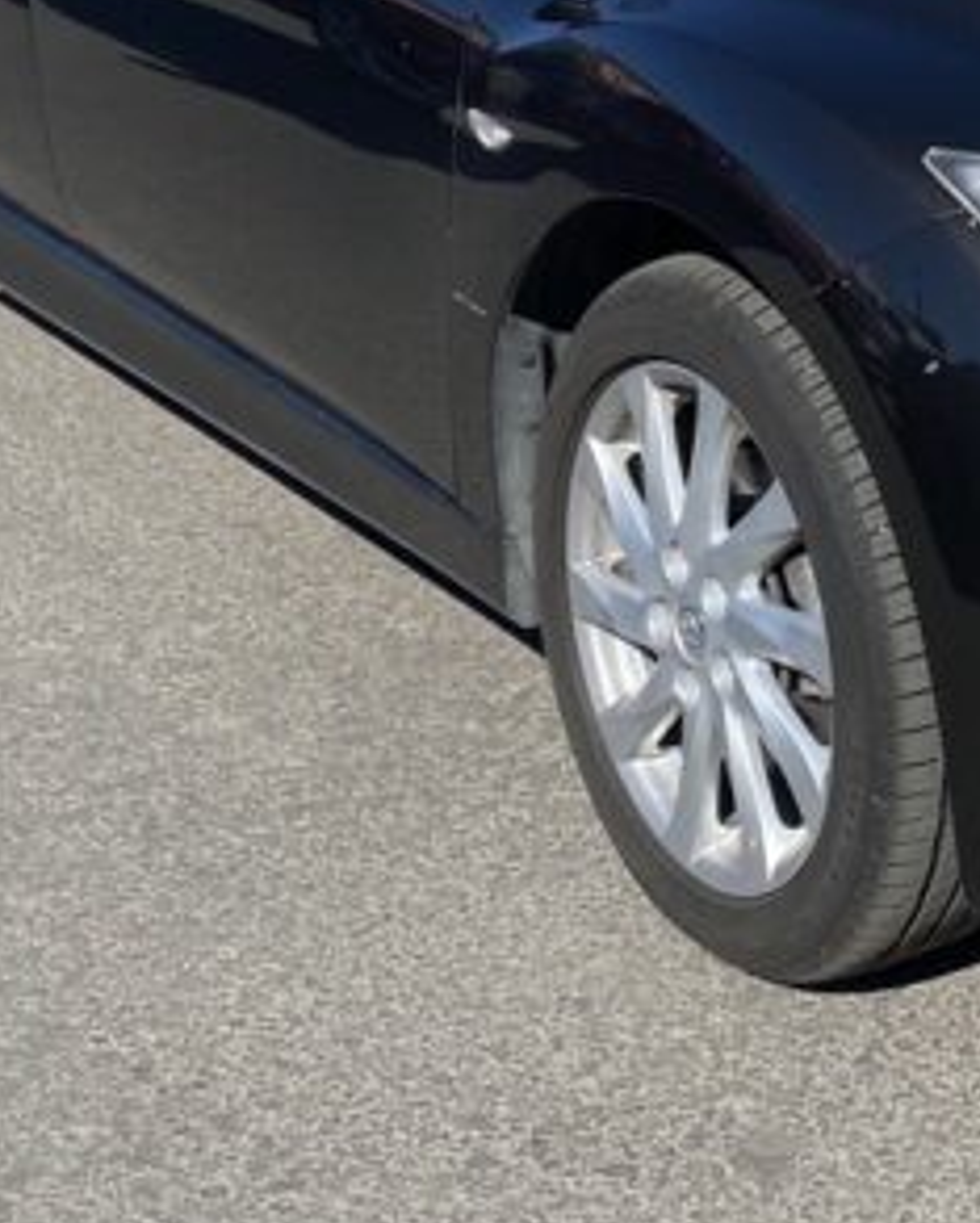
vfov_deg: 20.6
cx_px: 1022
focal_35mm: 89
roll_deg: +0.0
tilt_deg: -9.9
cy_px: -59
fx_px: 3223
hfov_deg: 16.8
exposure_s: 1/2410
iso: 32
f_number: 1.8
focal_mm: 4.25
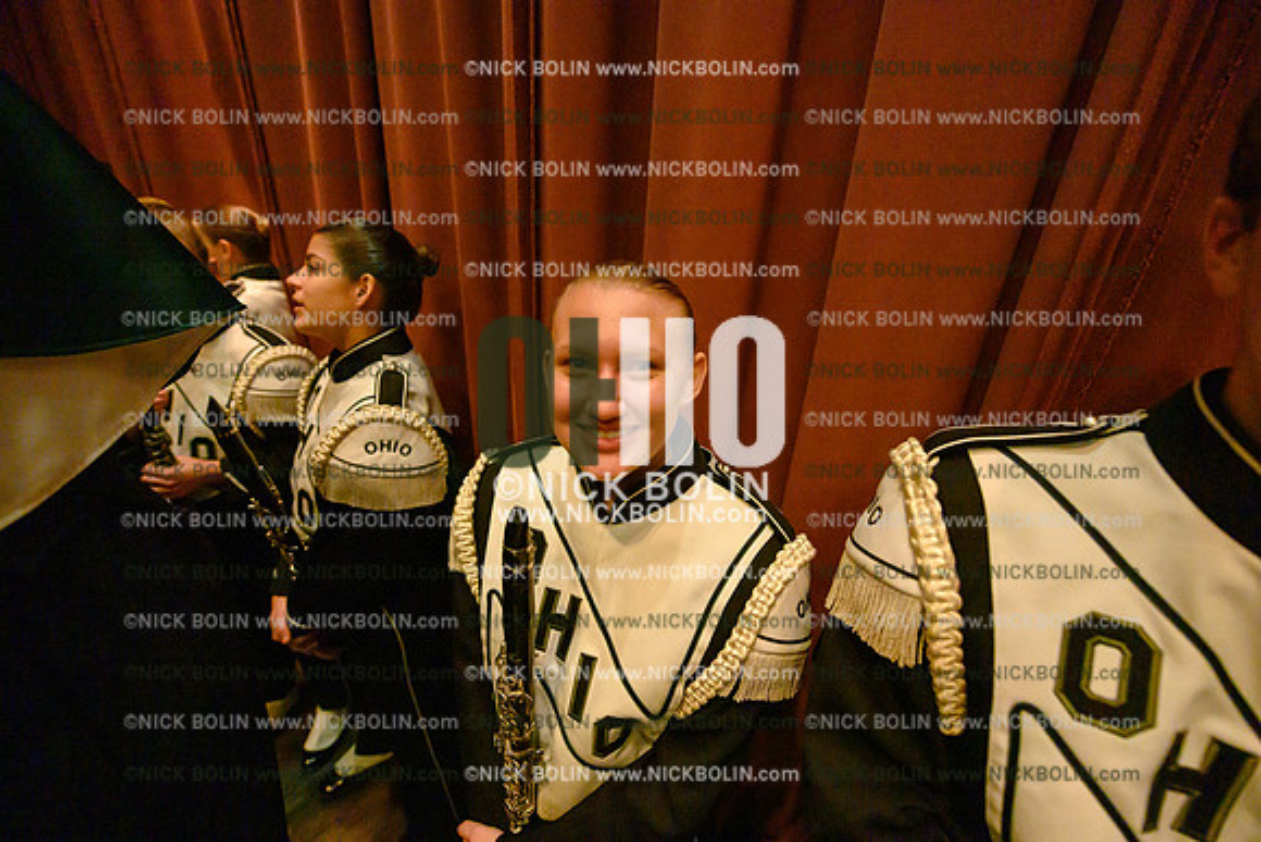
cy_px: 421
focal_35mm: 14
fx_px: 490
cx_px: 630
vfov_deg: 81.2
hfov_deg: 104.2
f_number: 2.8
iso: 25600
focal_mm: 14
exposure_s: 1/320
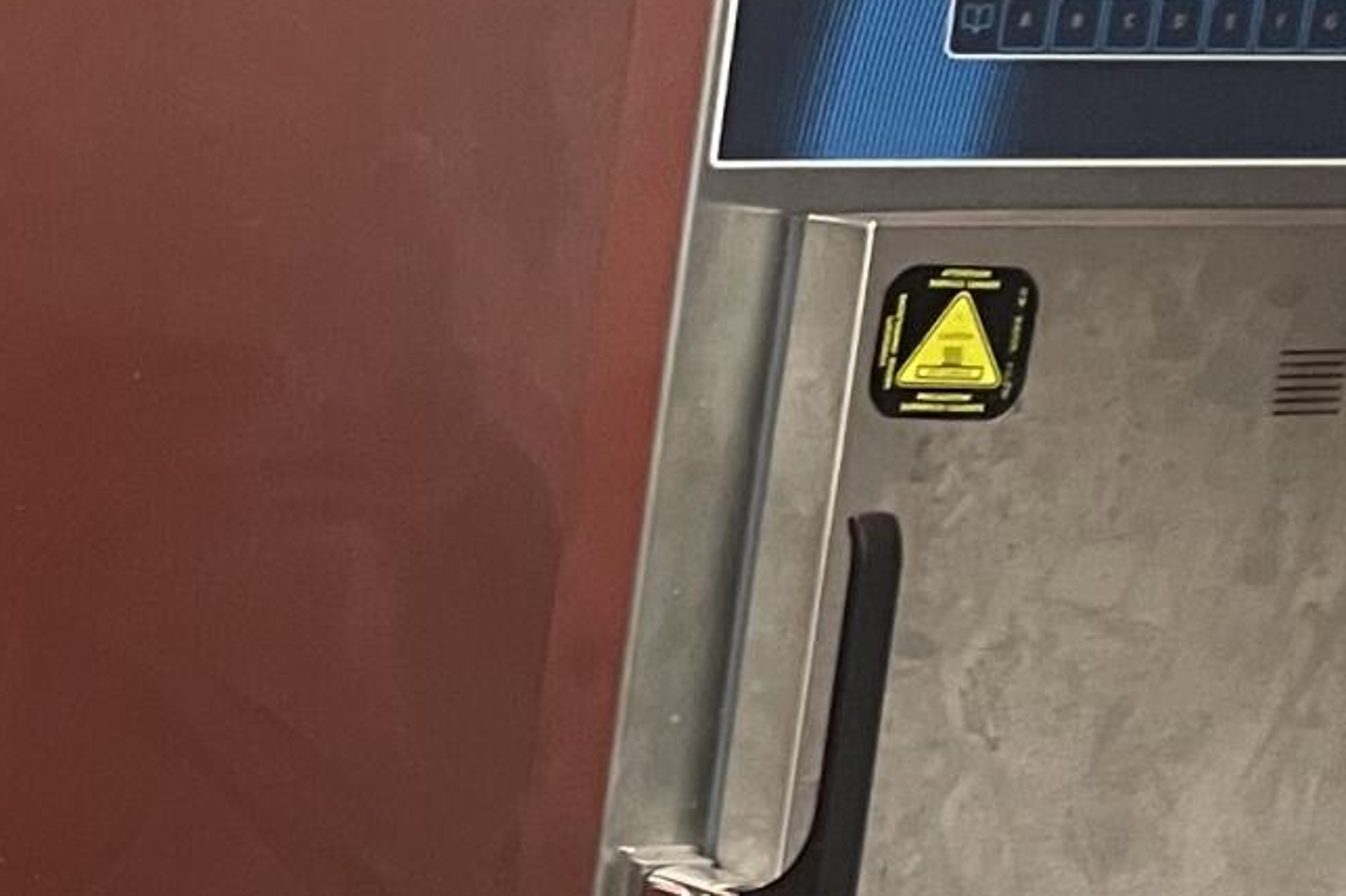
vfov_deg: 10.6
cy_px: 1153
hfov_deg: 14.1
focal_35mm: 126
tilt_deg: -15.9
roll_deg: -0.4
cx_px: -1221
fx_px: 4710
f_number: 1.6
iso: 200
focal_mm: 4.2
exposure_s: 1/60
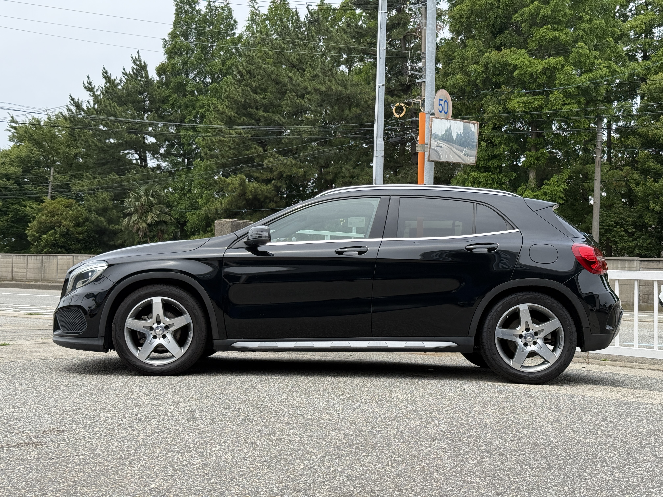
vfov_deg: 30.3
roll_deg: -1.3
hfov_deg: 39.7
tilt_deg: +2.4
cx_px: 332
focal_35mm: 48
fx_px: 919
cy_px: 248
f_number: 1.78
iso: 100
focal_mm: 6.76
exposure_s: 1/2865
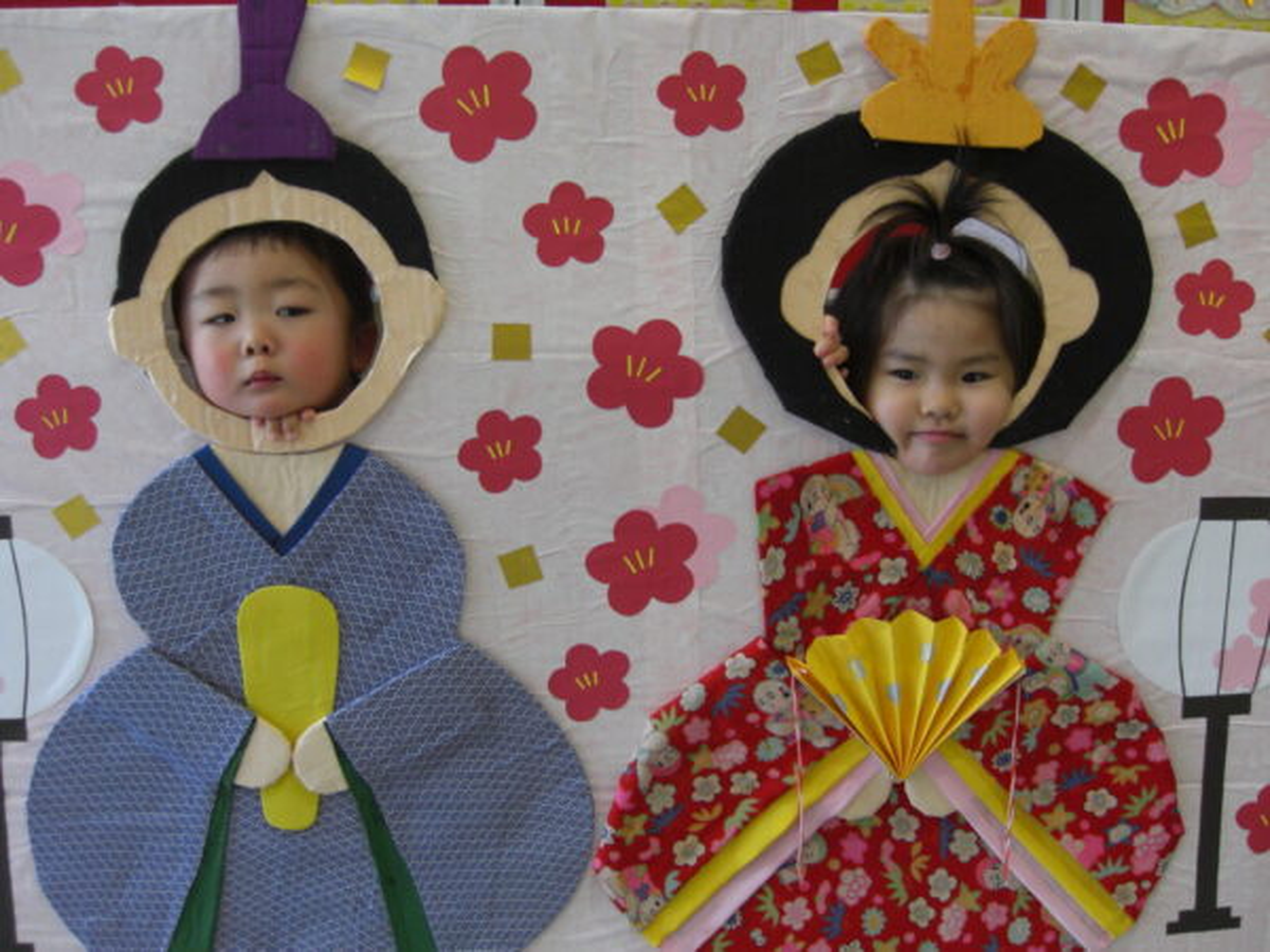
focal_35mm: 38
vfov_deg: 37.7
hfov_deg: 49.0
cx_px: 635
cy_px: 476
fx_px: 1394
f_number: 2.8
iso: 200
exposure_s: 1/80
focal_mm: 7.9
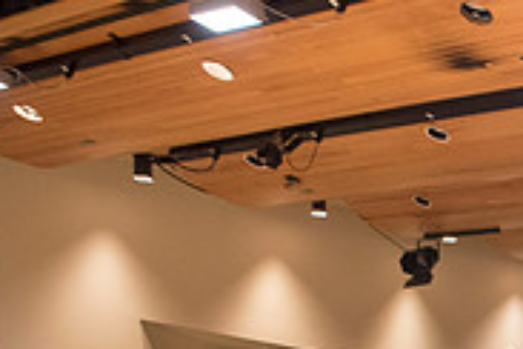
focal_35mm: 76
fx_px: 1104
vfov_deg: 16.2
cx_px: 763
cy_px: 548
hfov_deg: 22.4
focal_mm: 24
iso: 2000
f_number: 2.8
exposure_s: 1/25
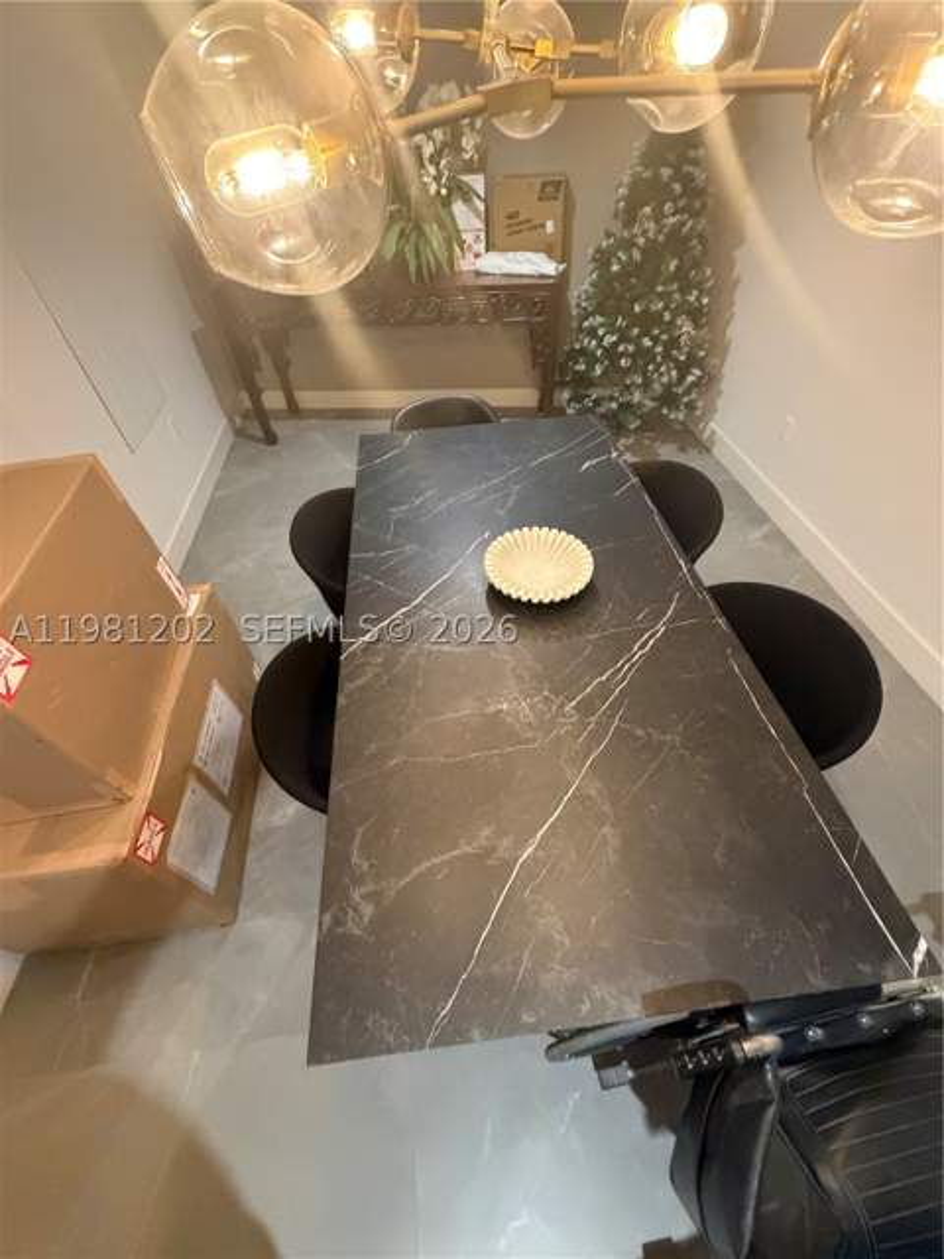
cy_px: 630
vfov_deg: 102.1
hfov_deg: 85.7
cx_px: 472
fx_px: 509
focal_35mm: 14
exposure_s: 1/60
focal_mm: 2.22
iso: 800
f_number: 2.2
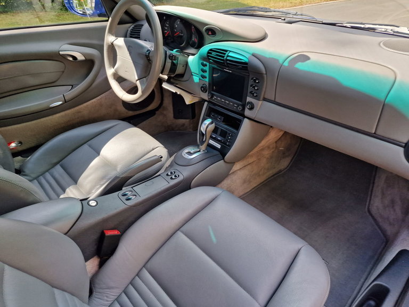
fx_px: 272
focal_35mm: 23
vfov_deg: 58.9
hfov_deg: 73.9
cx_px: 204
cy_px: 154
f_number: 1.8
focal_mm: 6.4
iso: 50
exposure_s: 1/180
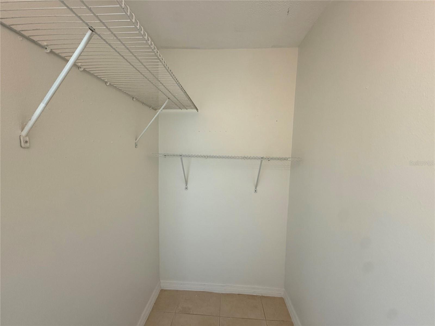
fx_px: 176
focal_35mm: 14
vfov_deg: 85.7
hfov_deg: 102.1
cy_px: 163
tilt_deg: -3.9
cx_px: 218
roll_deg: -1.4
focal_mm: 2.22
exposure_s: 1/120
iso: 200
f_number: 2.2
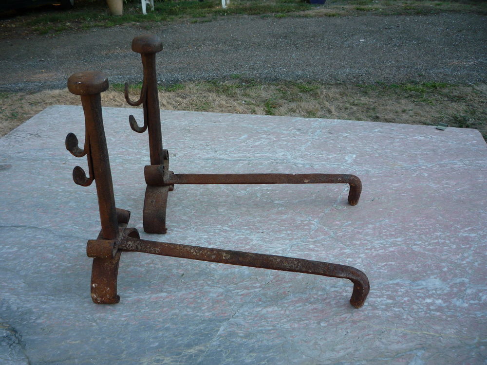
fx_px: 422
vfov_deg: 46.8
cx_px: 244
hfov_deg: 60.0
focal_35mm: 30
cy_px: 182
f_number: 4
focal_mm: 5.2
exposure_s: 1/100
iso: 100
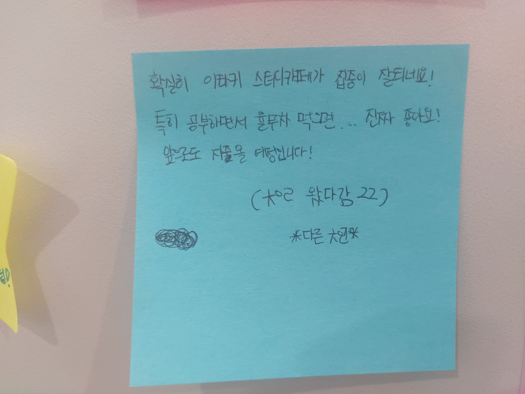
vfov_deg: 54.9
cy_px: 197
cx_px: 262
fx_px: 379
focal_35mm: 25
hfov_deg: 69.4
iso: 250
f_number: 2
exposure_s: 1/30
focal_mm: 4.58
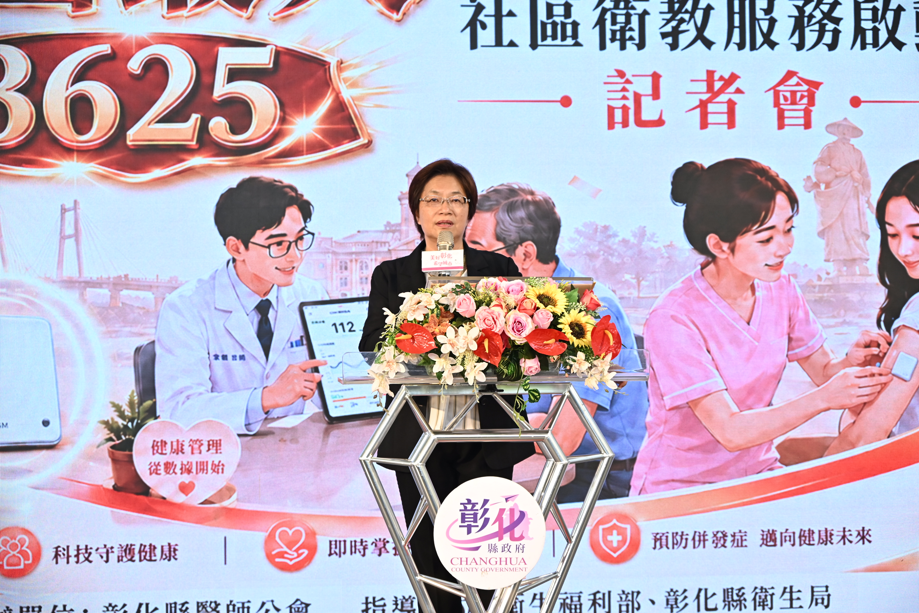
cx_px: 460
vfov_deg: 18.9
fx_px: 1838
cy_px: 306
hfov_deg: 28.1
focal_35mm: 72
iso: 1600
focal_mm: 72
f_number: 6
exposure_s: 1/125
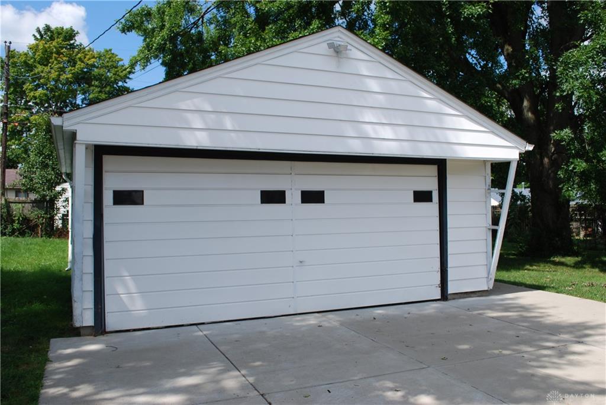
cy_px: 202
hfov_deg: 57.2
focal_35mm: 33
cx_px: 303
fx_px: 556
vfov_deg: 40.0
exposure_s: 1/250
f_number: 8
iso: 100
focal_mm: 22
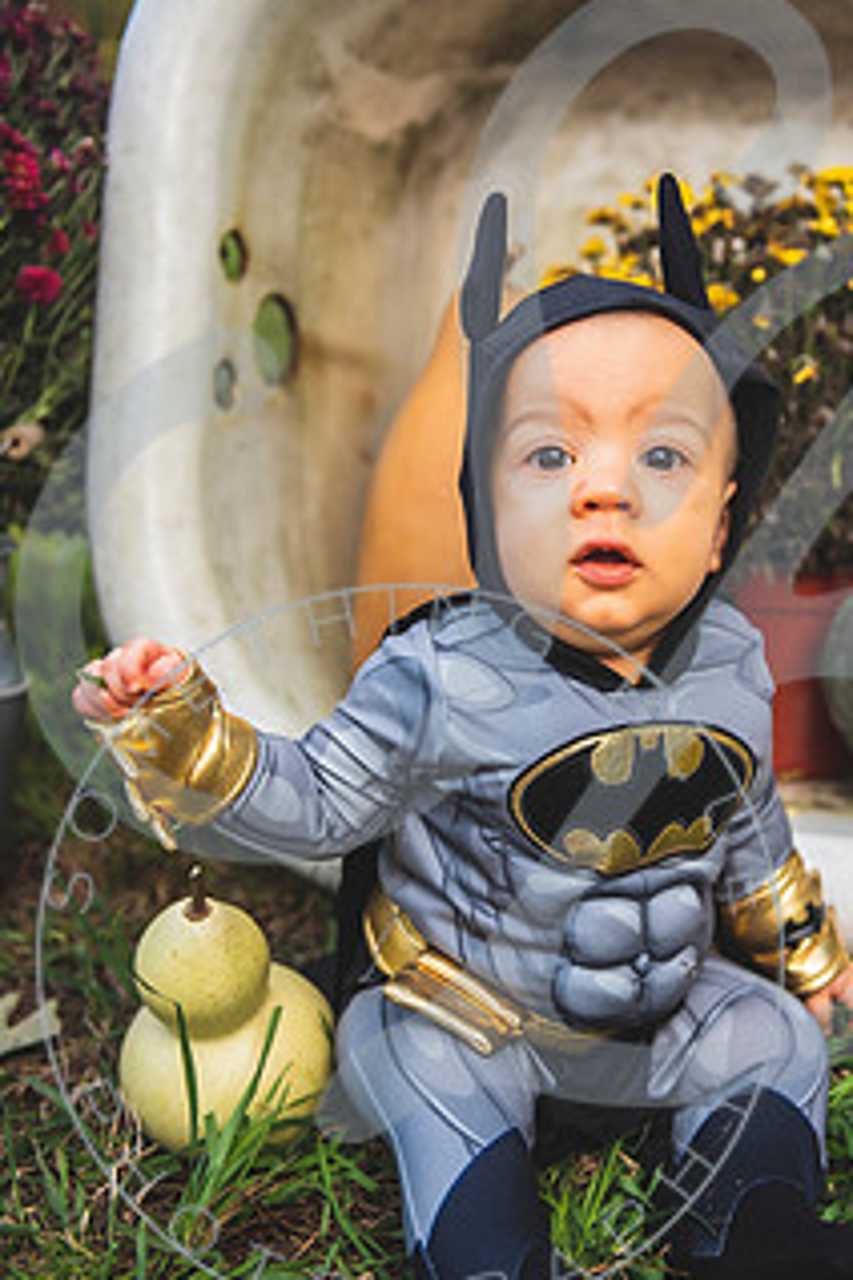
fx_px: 1812
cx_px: 591
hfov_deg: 26.3
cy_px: 652
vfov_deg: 38.9
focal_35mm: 51
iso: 320
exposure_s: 1/1250
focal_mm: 36
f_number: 2.8
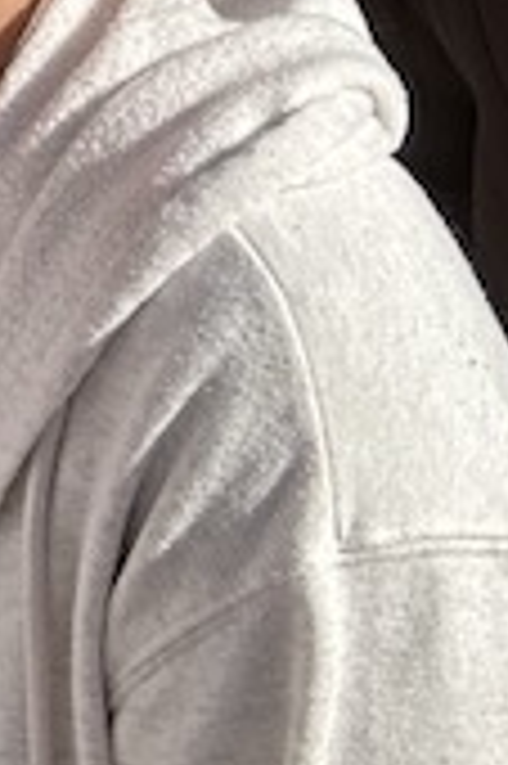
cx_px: -683
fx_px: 3118
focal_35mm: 147
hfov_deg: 8.6
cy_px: -639
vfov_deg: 12.7
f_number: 1.9
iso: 25
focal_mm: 2.69
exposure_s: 1/1284
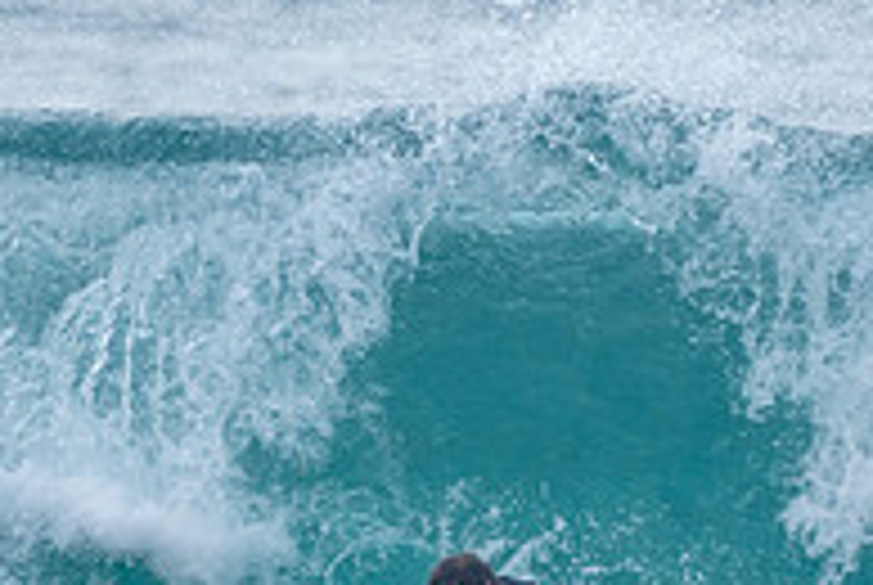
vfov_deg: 0.6
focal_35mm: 2148
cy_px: 700
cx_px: 540
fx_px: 52168
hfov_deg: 1.0
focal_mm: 480
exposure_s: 1/1250
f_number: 5.6
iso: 560
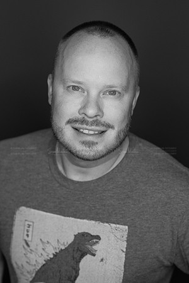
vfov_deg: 23.9
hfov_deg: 16.1
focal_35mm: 85
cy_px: 142
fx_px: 669
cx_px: 94
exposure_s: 1/320
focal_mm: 85
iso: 2000
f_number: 3.5
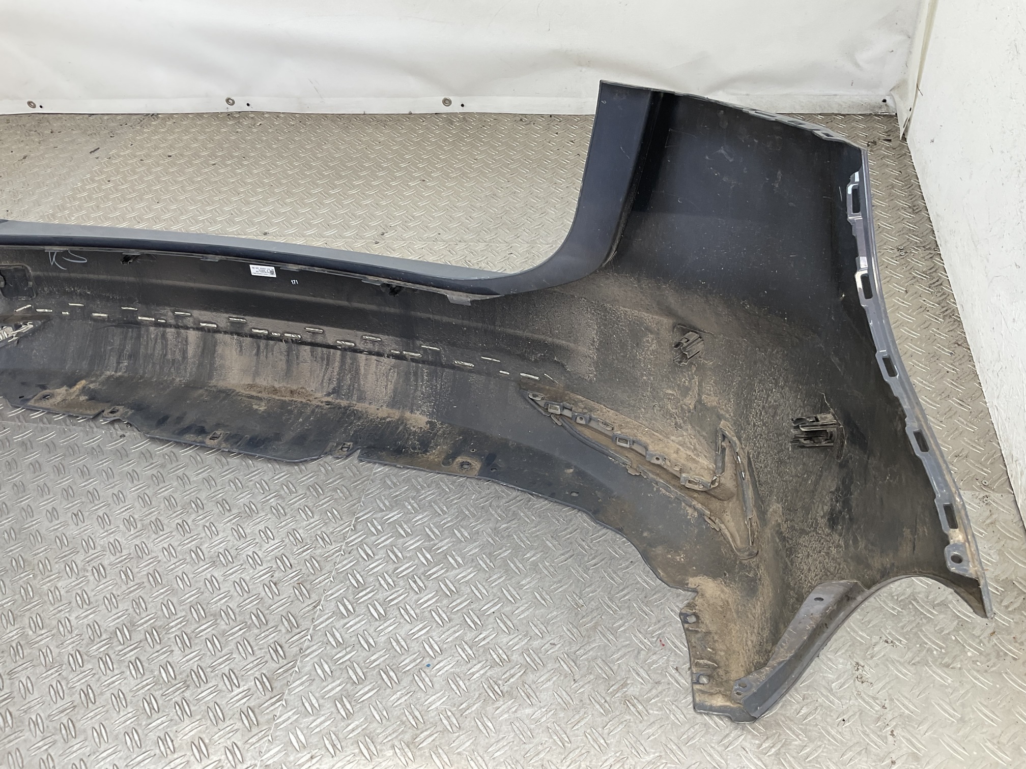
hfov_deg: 61.7
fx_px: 860
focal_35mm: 29
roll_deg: +7.4
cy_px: 384
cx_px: 513
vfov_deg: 48.2
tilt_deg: -41.9
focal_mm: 3
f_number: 1.8
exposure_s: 1/100
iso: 25
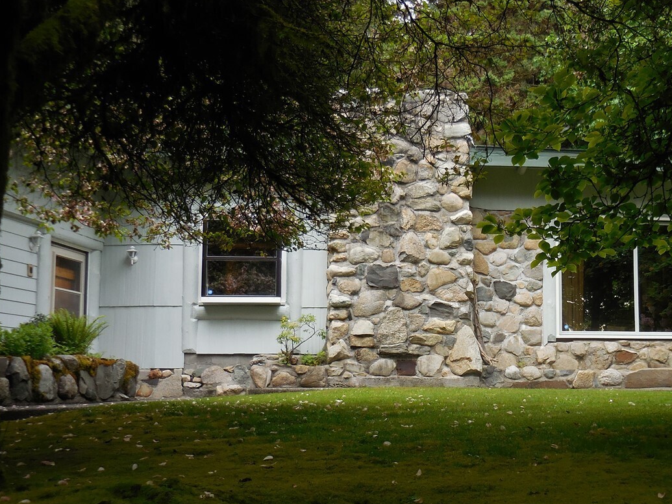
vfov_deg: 28.5
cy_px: 288
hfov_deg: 36.7
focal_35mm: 51
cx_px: 493
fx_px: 990
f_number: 3.7
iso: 125
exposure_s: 1/160
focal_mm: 5.9
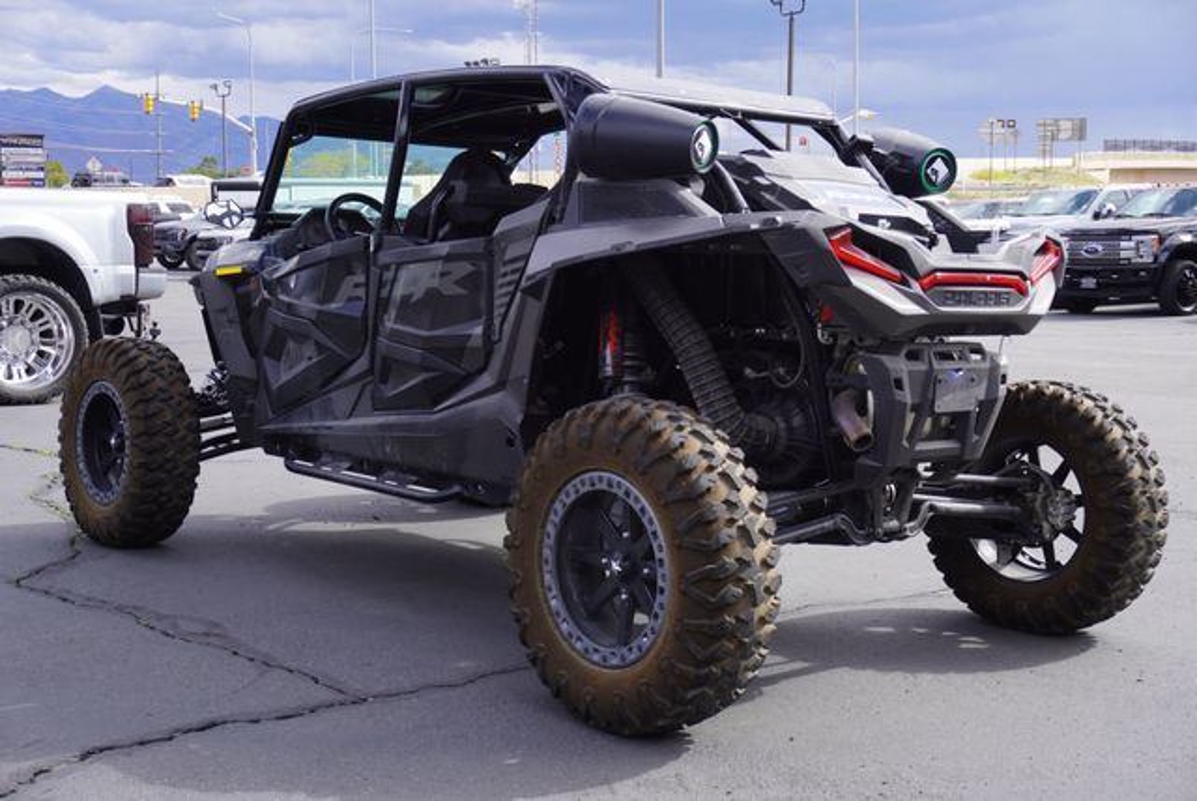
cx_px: 598
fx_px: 1547
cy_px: 400
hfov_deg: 42.3
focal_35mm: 46
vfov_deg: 29.0
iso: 100
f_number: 8
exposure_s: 1/100
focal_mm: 31
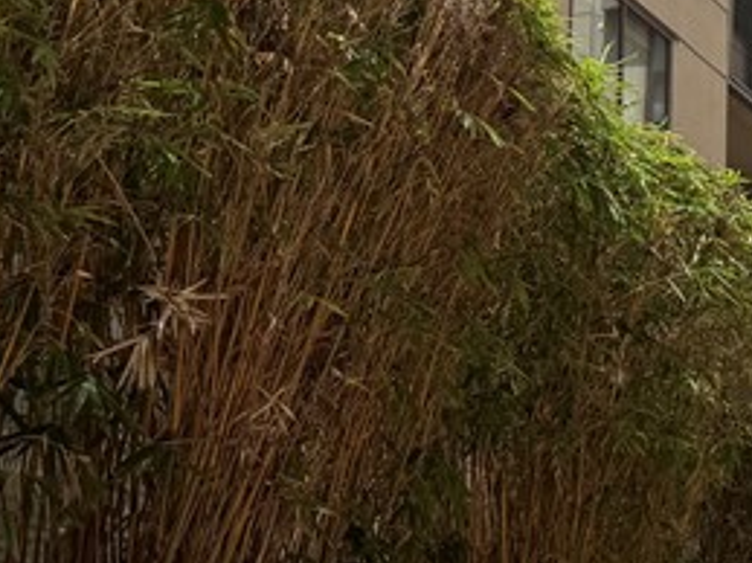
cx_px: 1420
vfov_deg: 15.5
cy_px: 435
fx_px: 2063
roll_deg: +1.2
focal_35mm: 95
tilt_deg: +7.5
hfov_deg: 16.6
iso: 80
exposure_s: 1/4950
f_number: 1.78
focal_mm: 6.76
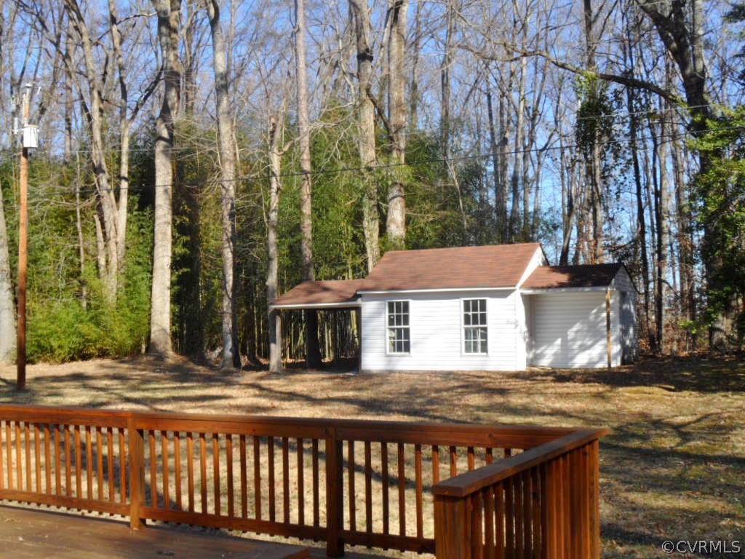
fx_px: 861
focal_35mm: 40
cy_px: 280
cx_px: 372
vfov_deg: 36.0
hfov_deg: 46.8
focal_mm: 6.5
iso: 80
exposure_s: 1/250
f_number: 5.2
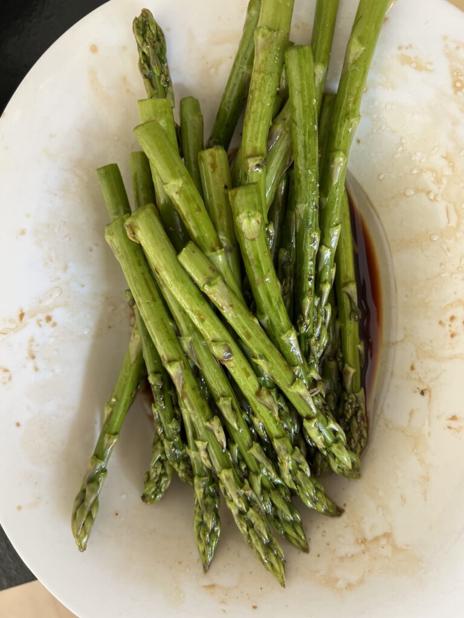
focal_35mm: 26
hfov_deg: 53.1
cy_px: 309
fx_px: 465
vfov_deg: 67.3
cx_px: 232
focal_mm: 5.7
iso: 125
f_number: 1.5
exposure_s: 1/121
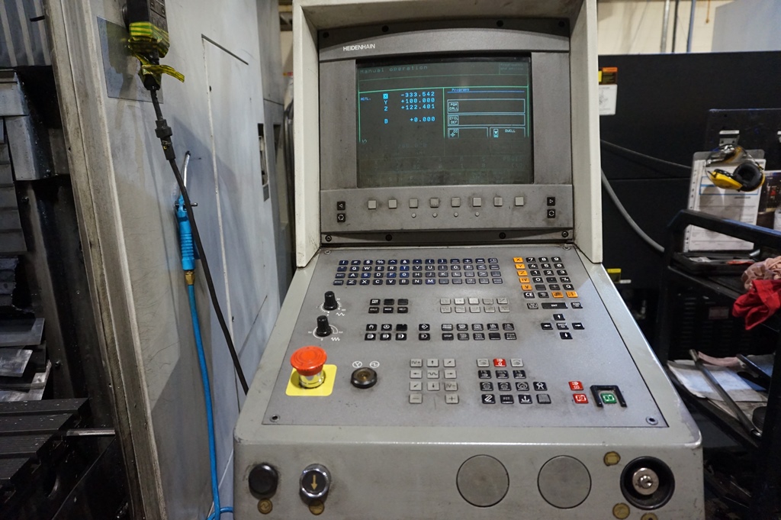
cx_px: 390
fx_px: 520
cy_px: 260
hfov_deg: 73.8
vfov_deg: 53.1
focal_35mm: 24
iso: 2500
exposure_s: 1/160
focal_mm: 16
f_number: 3.5
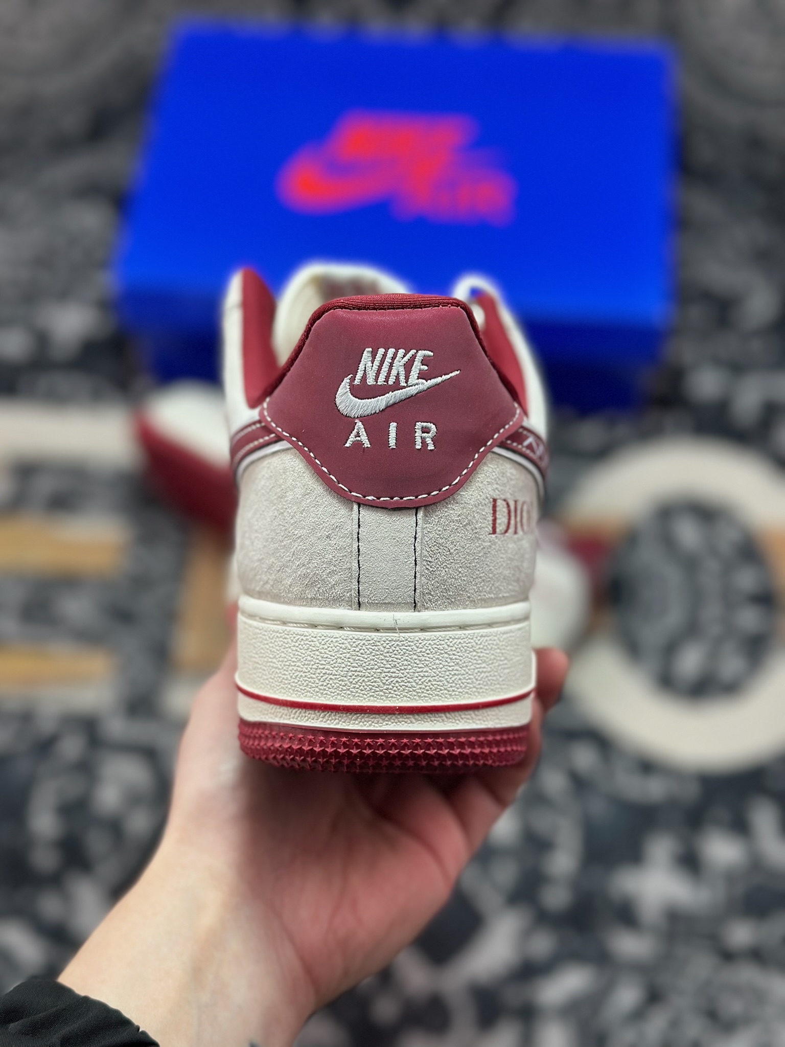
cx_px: 392
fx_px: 1451
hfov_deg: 30.3
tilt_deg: -60.3
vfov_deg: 39.7
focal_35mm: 48
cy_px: 524
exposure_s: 1/623
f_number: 1.78
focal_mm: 6.86
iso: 80
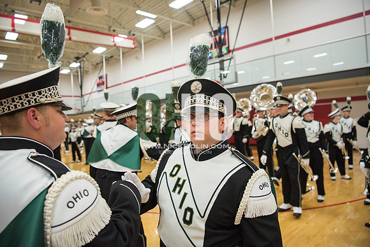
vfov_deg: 53.2
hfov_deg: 73.7
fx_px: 247
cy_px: 124
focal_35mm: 24
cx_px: 185
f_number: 3.2
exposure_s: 1/320
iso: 2000
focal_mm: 24
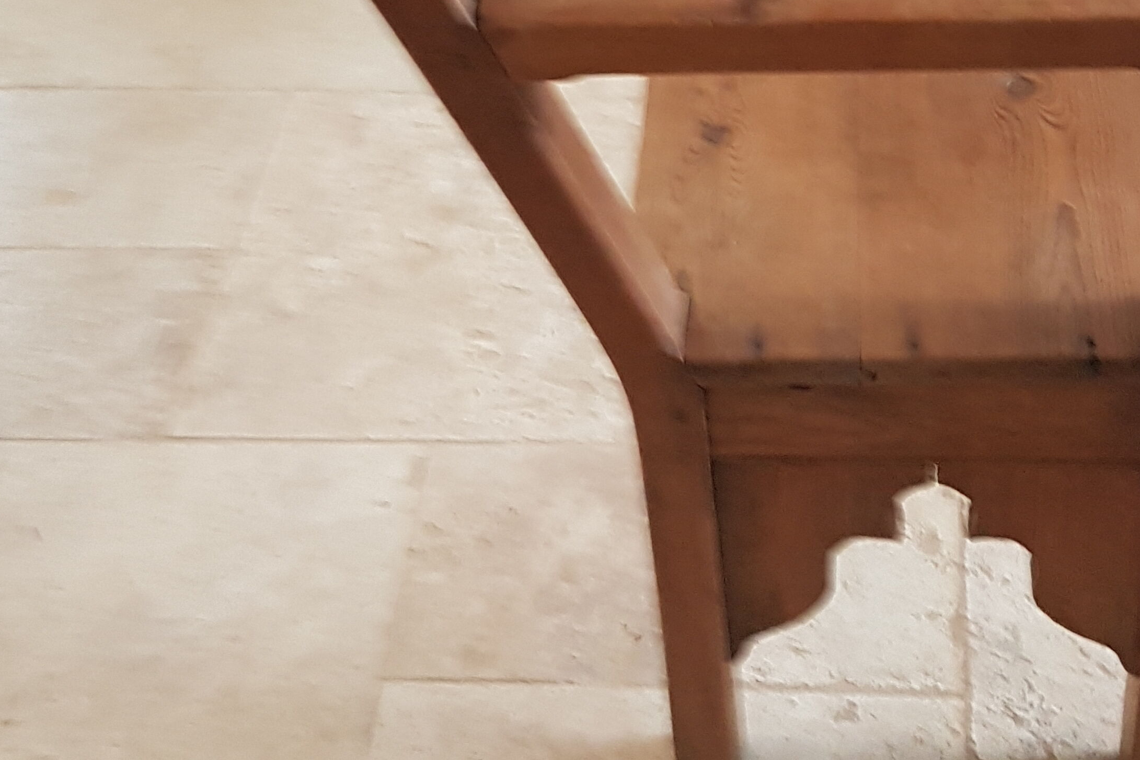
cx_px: 753
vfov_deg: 25.3
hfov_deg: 39.2
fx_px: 1583
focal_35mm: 50
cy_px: -47
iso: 250
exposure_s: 1/25
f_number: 1.7
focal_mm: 4.2
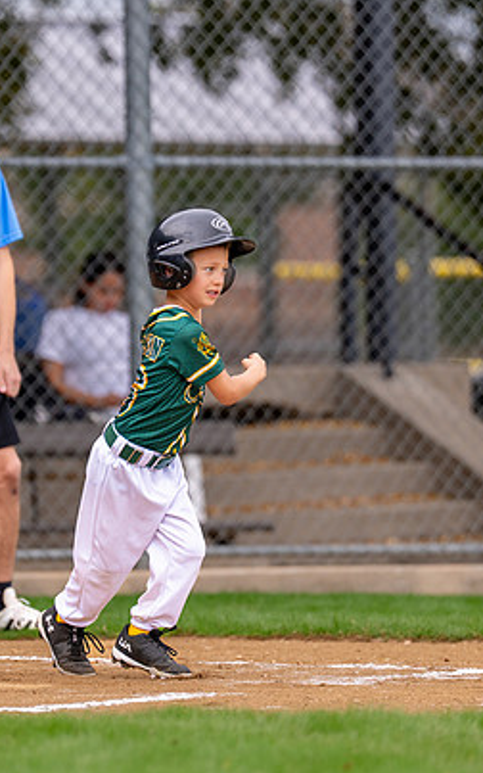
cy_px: 321
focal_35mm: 421
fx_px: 8864
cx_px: 115
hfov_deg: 3.1
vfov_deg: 5.0
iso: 250
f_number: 2.8
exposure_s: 1/1600
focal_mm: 200
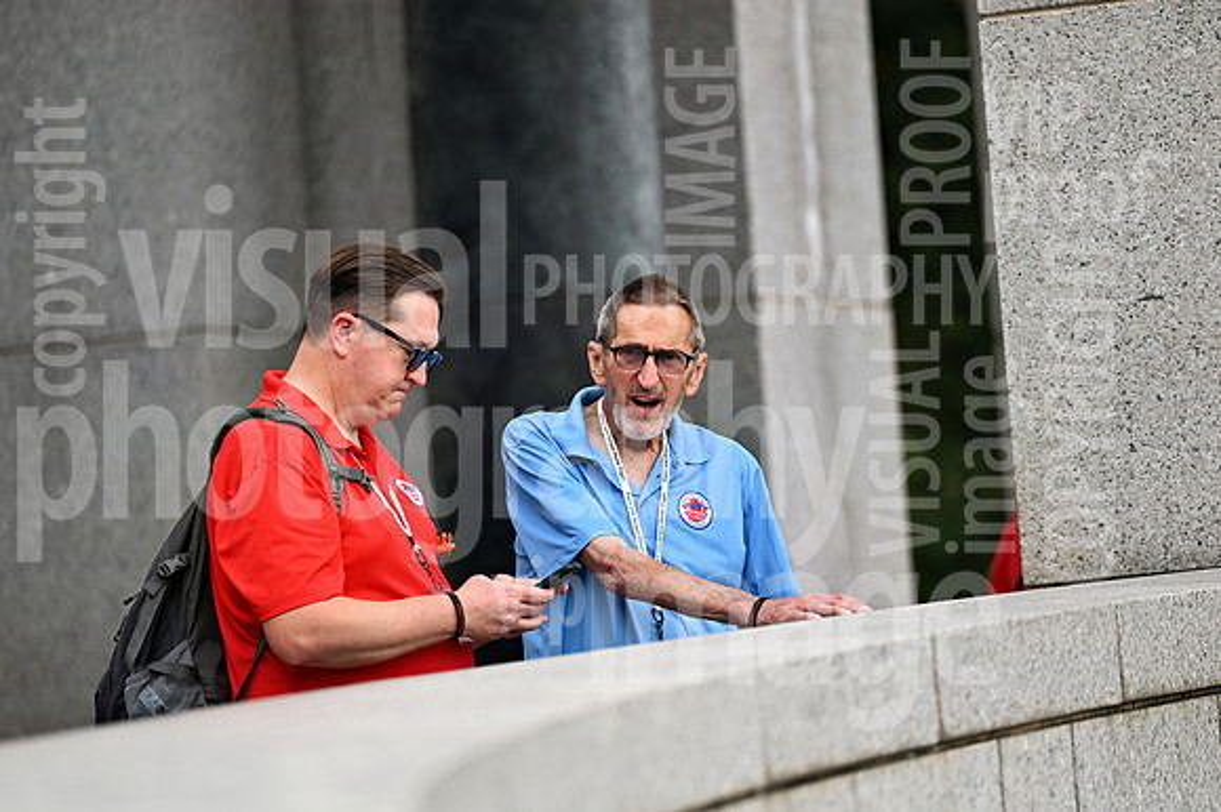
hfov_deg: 6.9
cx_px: 610
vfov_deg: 4.6
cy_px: 406
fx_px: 10169
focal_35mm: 300
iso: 90
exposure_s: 1/320
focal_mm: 200
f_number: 2.8
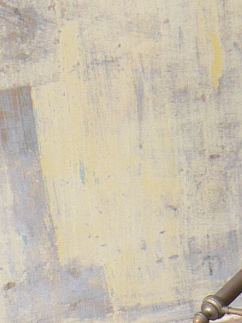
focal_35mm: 172
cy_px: -196
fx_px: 1603
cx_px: 443
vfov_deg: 11.0
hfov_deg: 8.3
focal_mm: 6
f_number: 2.8
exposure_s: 1/125
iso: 80
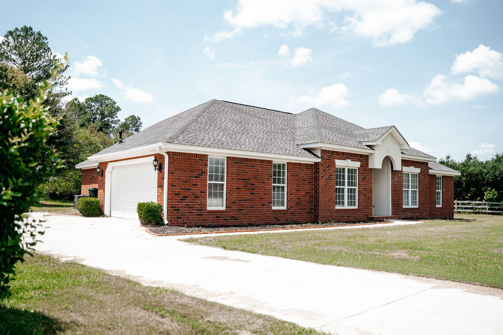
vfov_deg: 44.9
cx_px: 252
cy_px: 168
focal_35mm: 29
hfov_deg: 63.6
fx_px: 406
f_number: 2.8
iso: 50
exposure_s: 1/500
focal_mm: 28
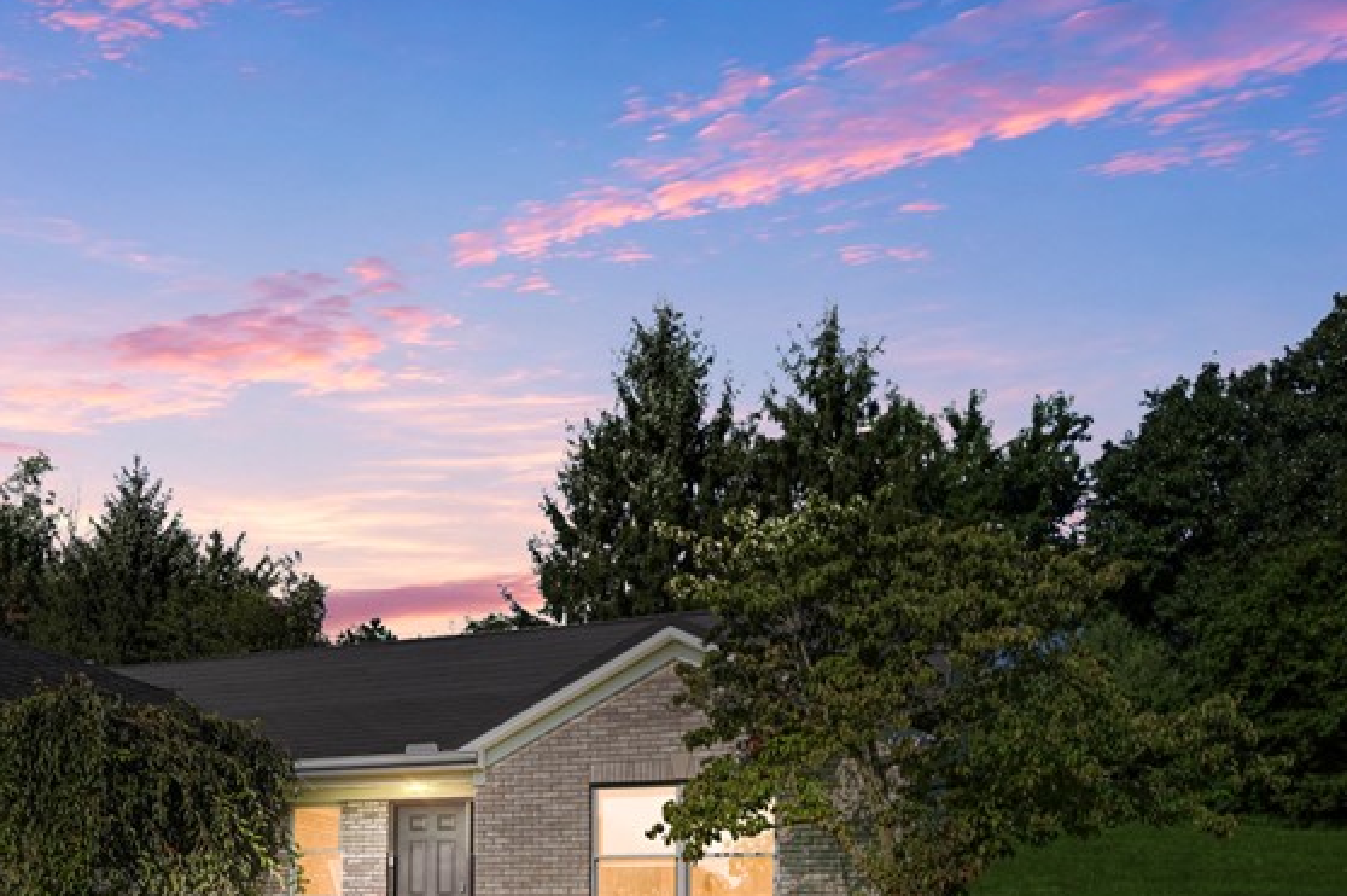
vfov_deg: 33.6
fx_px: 1420
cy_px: 760
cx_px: 224
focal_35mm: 38
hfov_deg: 47.3
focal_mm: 13
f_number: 4
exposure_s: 1/1600
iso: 100
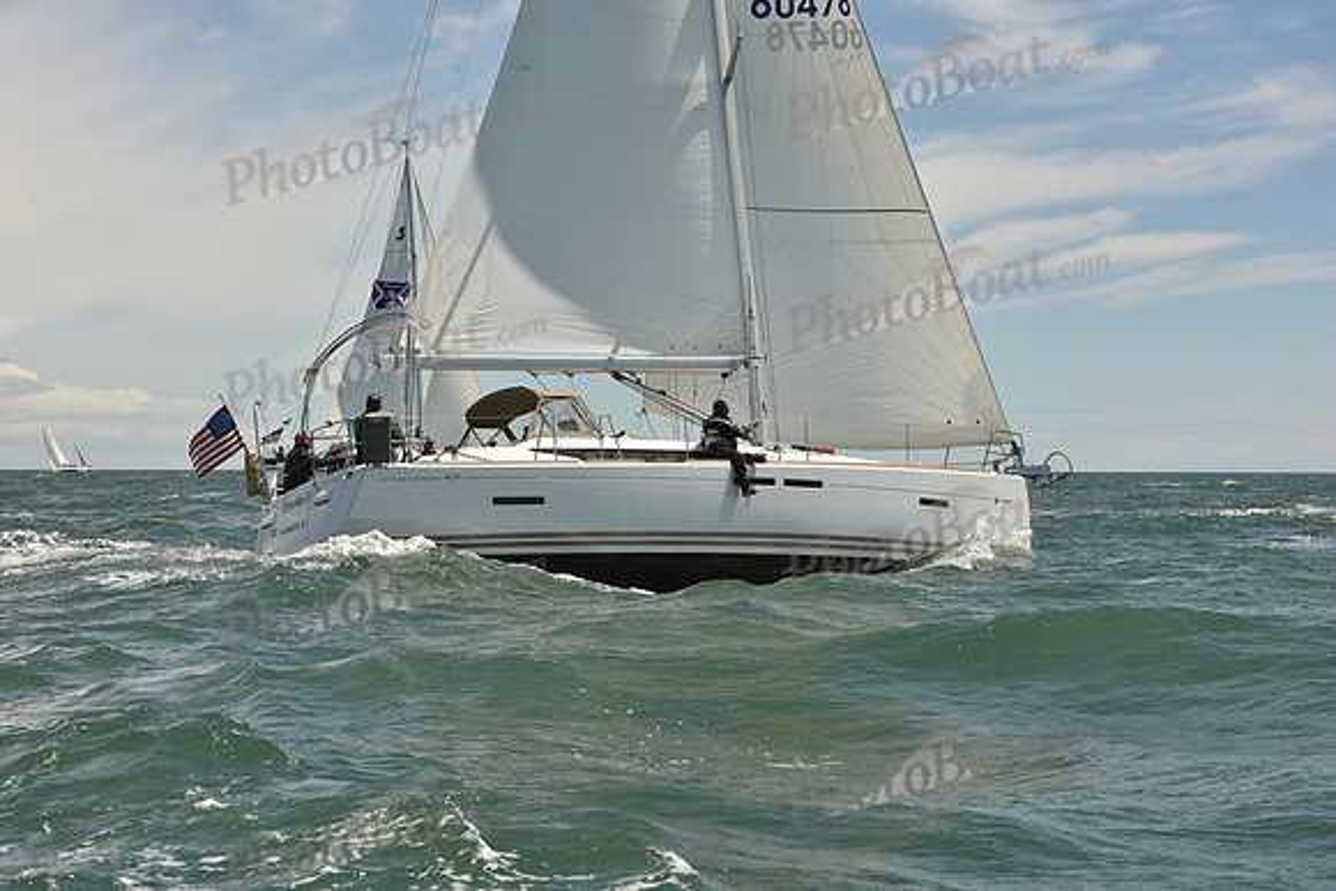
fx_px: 2598
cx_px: 668
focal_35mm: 70
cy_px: 446
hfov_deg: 28.8
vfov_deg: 19.5
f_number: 13
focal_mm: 70
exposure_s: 1/800
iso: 320
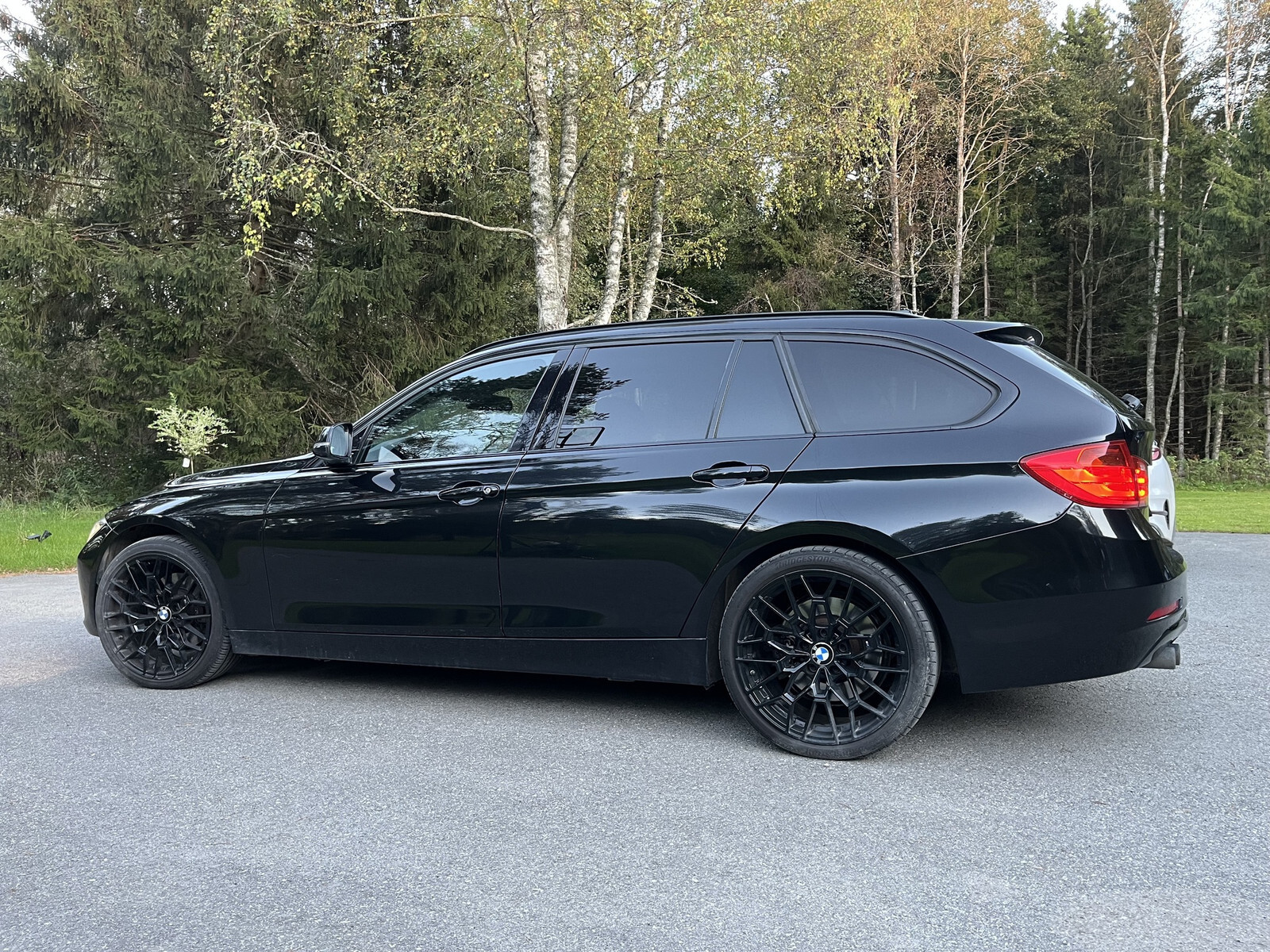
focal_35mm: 26
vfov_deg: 53.1
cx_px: 635
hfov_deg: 67.3
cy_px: 476
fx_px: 954
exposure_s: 1/64
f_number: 1.6
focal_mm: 5.1
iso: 125
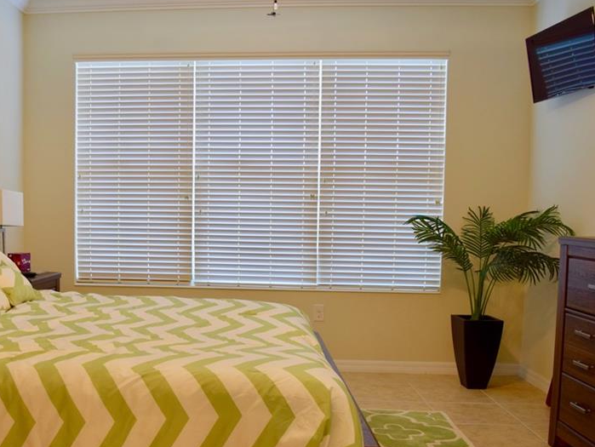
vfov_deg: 37.6
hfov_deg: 47.7
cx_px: 174
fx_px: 654
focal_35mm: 38
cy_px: 263
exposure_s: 1/15
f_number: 4.5
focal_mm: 18
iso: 400
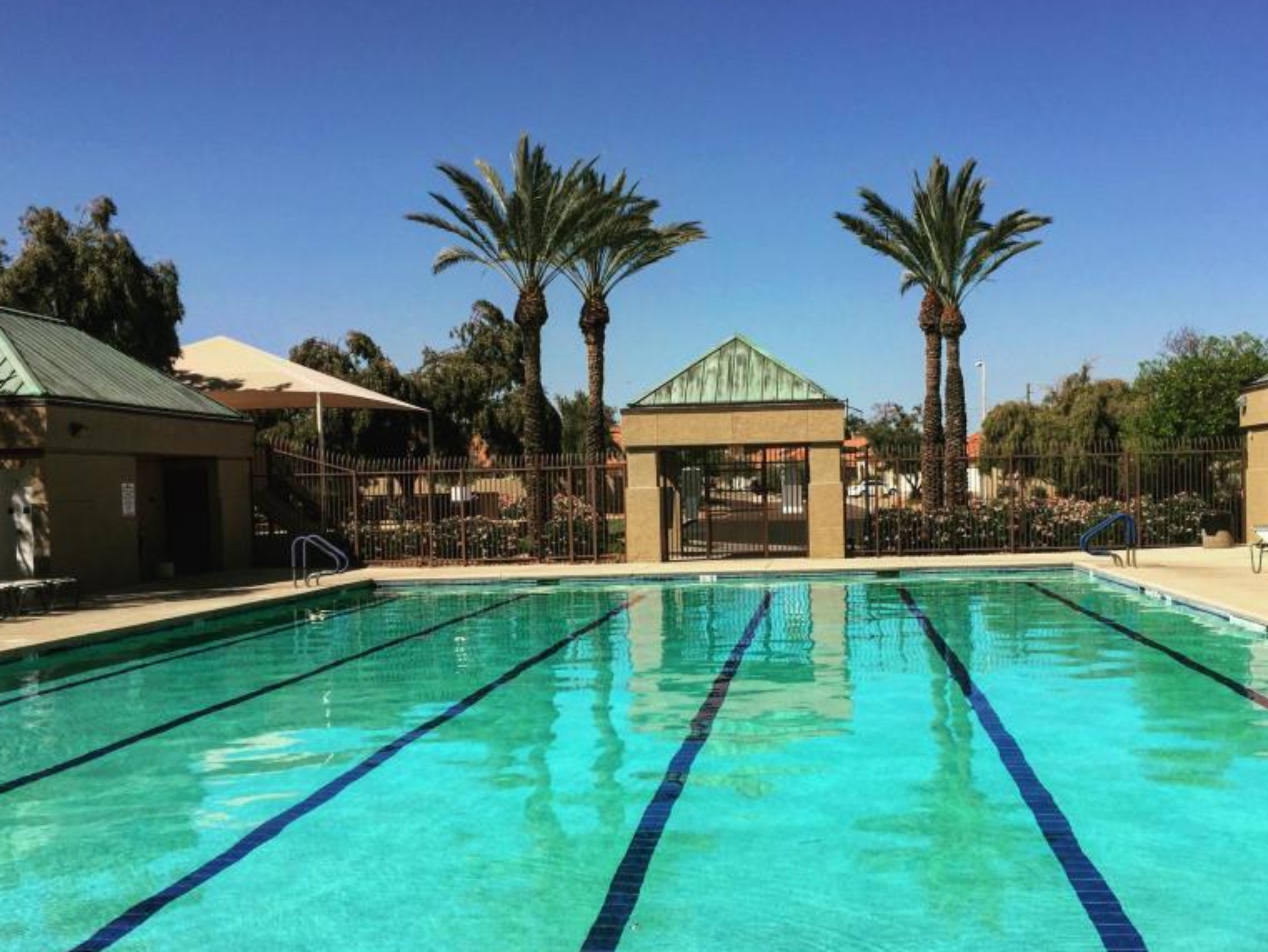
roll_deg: -1.3
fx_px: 1429
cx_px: 706
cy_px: 567
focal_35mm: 39
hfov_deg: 47.8
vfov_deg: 36.7
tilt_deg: -1.7
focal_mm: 4.15
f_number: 2.2
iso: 32
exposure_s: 1/2825
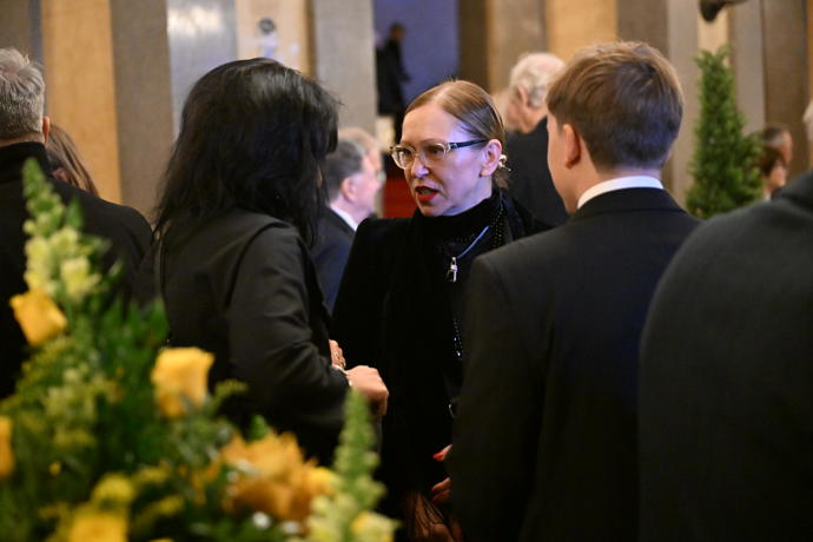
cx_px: 406
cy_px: 271
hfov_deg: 33.9
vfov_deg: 23.0
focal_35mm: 59
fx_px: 1332
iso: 10000
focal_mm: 59
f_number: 2.8
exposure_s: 1/200
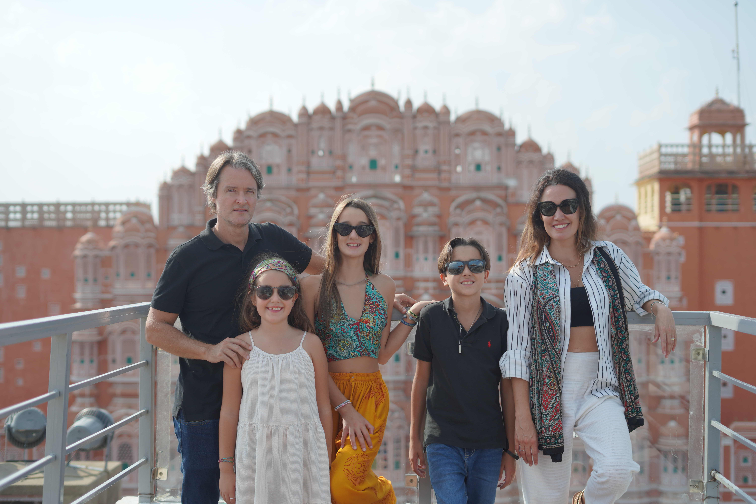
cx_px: 378
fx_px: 1050
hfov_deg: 39.6
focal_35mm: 50
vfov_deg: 27.0
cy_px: 252
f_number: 2.5
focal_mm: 50
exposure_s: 1/2500
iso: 100
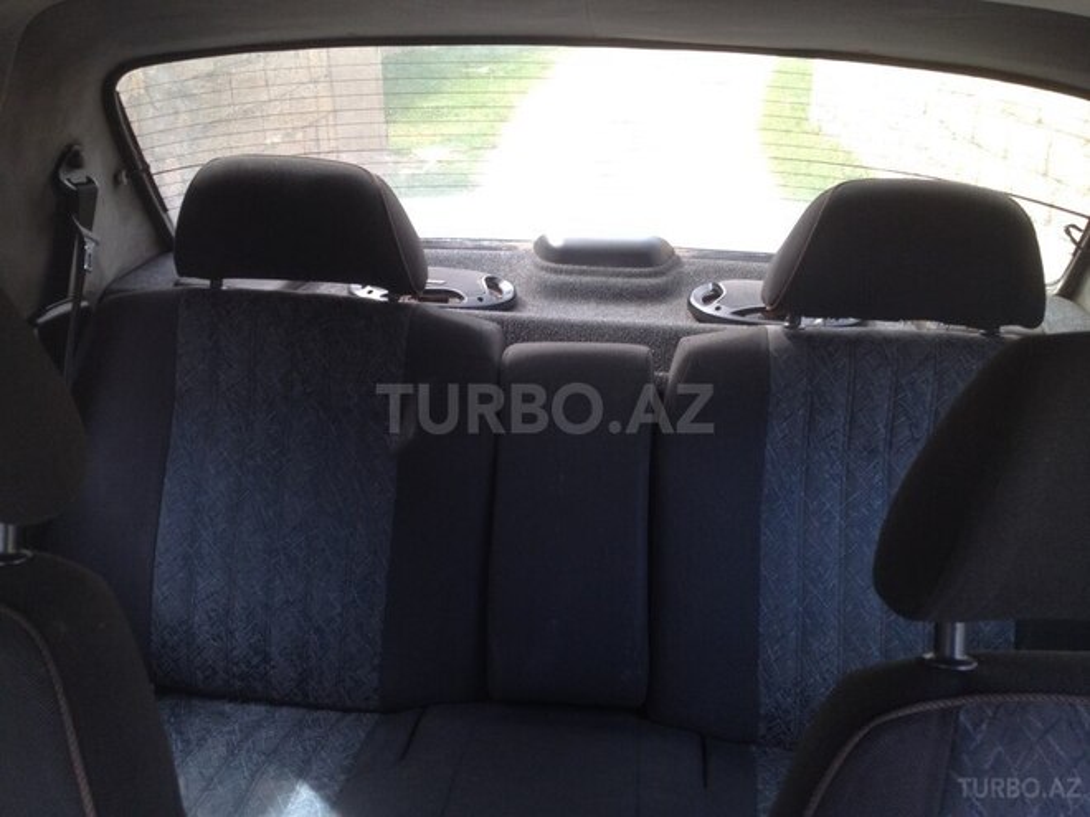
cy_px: 408
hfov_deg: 52.6
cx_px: 545
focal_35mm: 35
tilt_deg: -27.3
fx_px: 1102
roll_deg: -1.0
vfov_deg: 40.7
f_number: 2.4
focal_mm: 4.28
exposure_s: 1/60
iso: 64
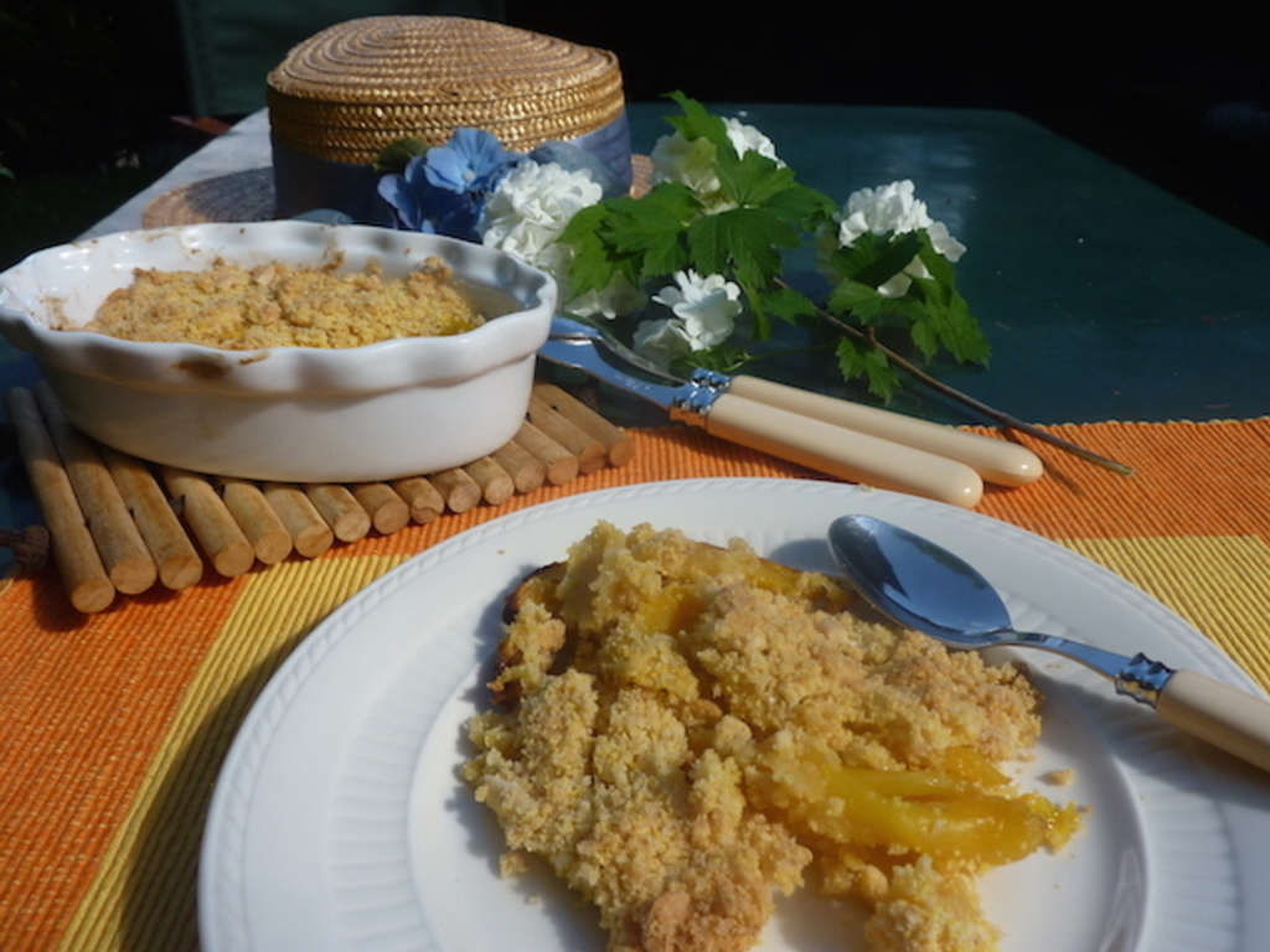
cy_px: 476
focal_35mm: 27
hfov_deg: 65.3
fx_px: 991
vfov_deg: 51.4
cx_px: 635
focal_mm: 4.4
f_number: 4
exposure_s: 1/400
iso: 80
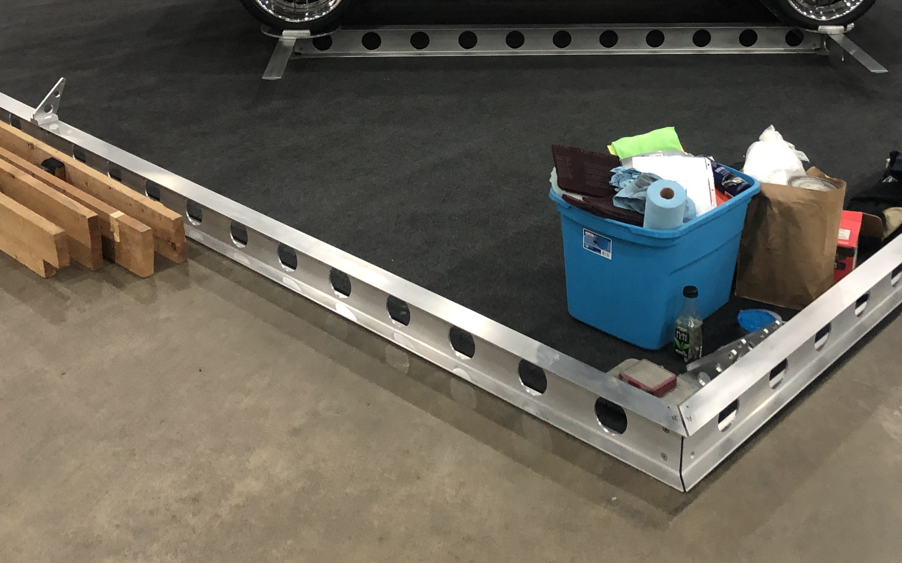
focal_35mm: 46
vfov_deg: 27.1
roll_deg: -1.4
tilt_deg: -15.9
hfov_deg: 43.3
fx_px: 1131
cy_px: 65
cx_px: 532
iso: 100
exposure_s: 1/14
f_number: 1.8
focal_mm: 3.99
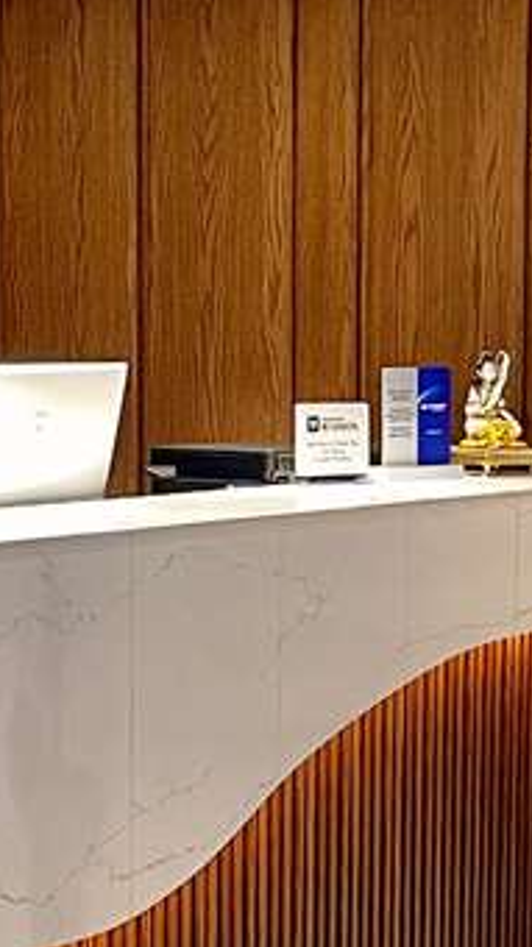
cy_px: 682
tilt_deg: -5.6
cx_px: 377
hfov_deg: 9.7
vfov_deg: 17.1
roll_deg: -0.1
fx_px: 3138
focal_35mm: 125
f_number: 1.6
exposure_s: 1/50
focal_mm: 4.2
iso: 200
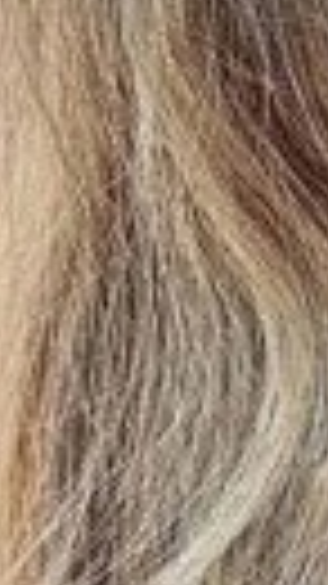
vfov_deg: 14.0
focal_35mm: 147
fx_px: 2276
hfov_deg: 7.6
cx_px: 836
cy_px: -196
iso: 25
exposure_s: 1/122
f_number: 1.9
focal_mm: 2.69
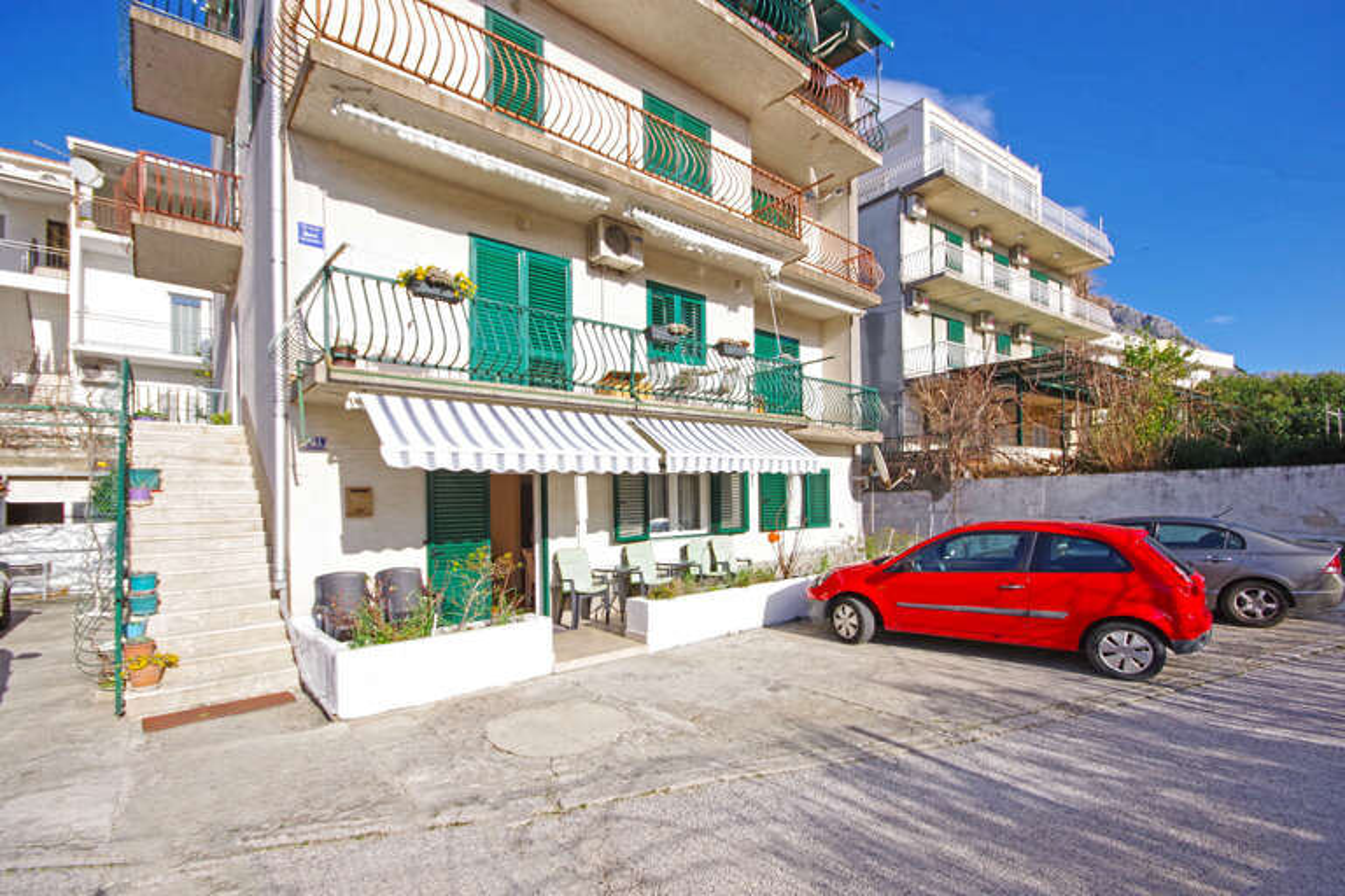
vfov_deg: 77.3
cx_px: 672
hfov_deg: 100.4
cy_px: 448
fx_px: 560
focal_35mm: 15
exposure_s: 1/500
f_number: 9
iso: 400
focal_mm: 10
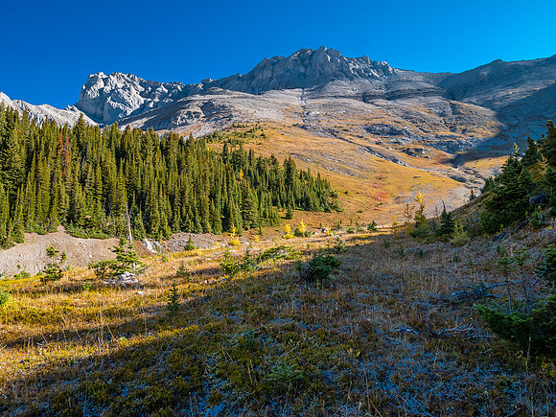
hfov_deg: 71.6
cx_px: 278
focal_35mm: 24
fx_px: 385
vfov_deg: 56.8
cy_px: 208
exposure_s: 1/100
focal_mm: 12
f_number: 8
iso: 200
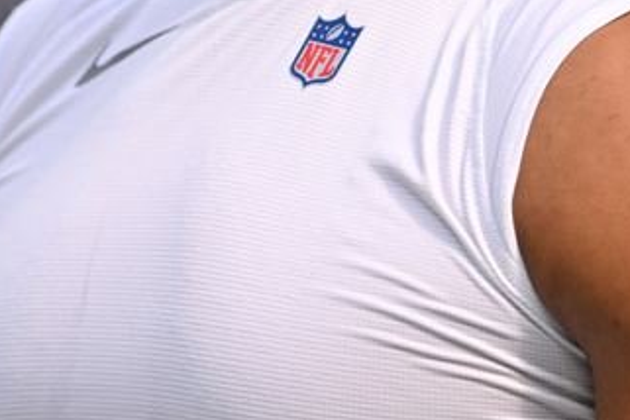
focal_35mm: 1276
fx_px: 22328
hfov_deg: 1.6
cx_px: 232
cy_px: -216
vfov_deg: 1.1
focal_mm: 400
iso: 200
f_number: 2.8
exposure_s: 1/800
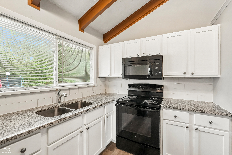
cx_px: 116
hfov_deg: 96.7
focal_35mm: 16
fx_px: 103
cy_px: 78
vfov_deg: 73.7
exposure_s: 1/30
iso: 2000
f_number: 8
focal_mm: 16
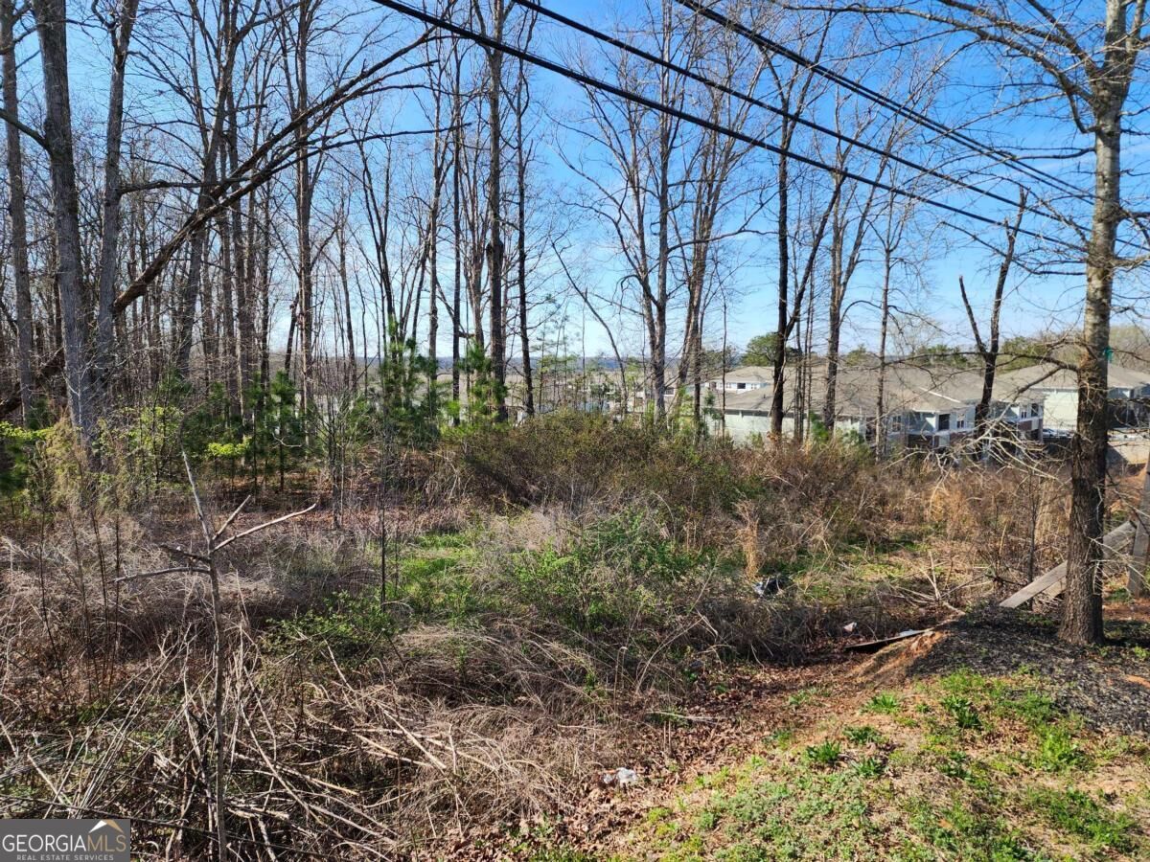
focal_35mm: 23
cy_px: 431
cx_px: 575
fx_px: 764
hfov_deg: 73.9
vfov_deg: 58.9
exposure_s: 1/525
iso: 12
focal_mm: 6.4
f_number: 1.8
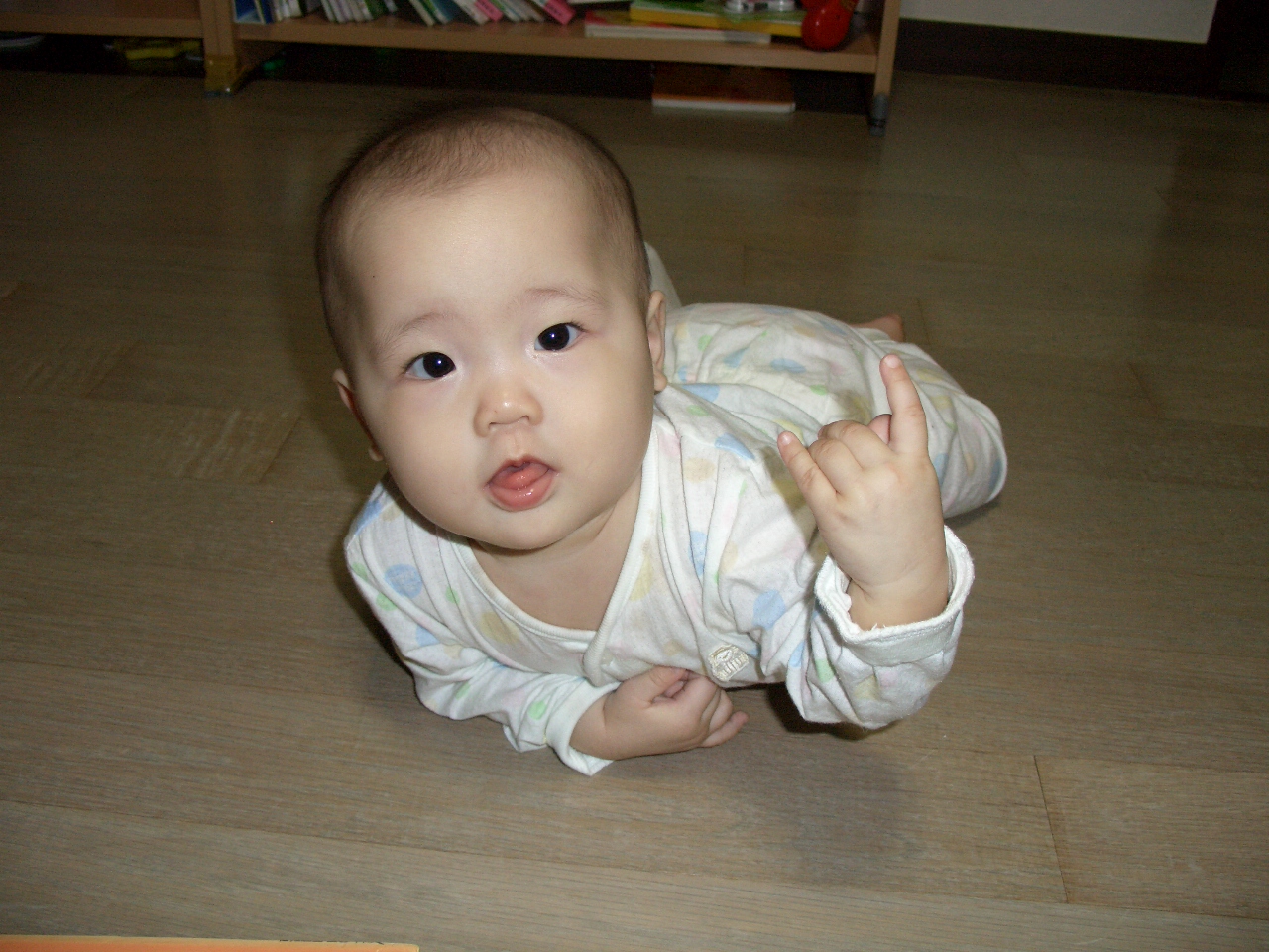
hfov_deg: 55.4
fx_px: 1210
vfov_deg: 42.9
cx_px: 634
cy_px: 476
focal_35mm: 33
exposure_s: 1/60
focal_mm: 7.1
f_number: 2.8
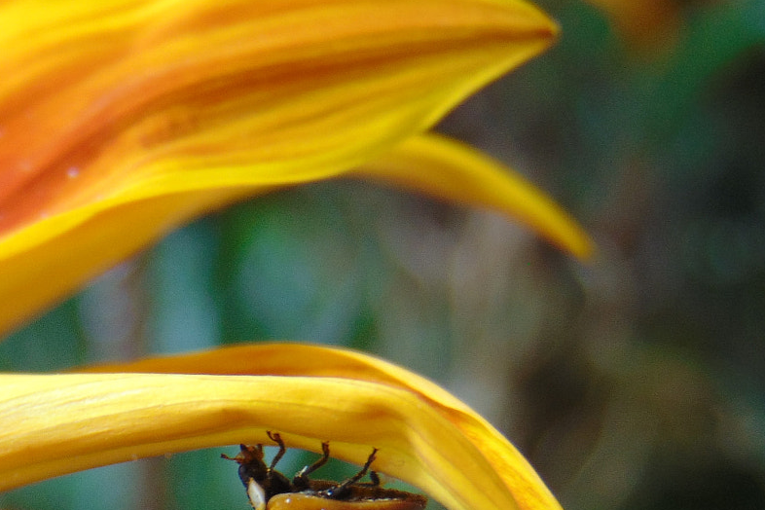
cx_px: 32
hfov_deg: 15.9
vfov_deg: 10.7
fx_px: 2699
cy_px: 516
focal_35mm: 127
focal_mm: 10.8
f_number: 3.6
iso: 80
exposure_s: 1/160
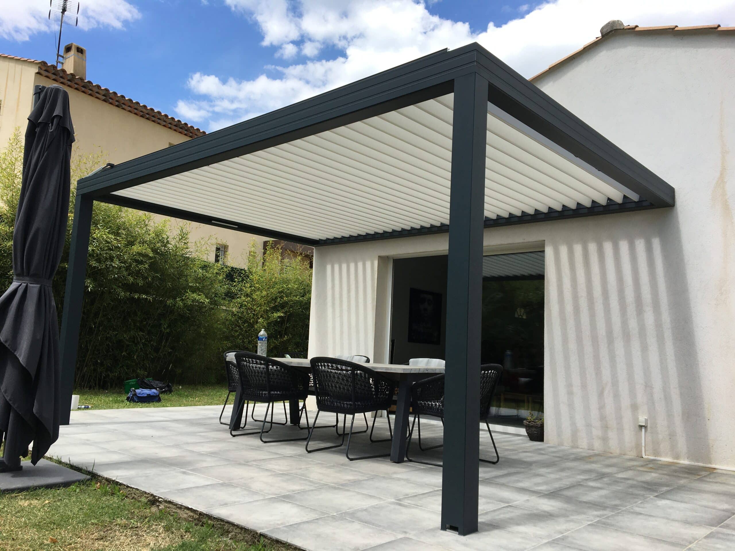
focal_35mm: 29
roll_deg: -2.1
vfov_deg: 48.2
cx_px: 368
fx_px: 616
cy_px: 276
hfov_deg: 61.7
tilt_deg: +7.2
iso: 25
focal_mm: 4.15
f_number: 2.2
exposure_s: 1/1241
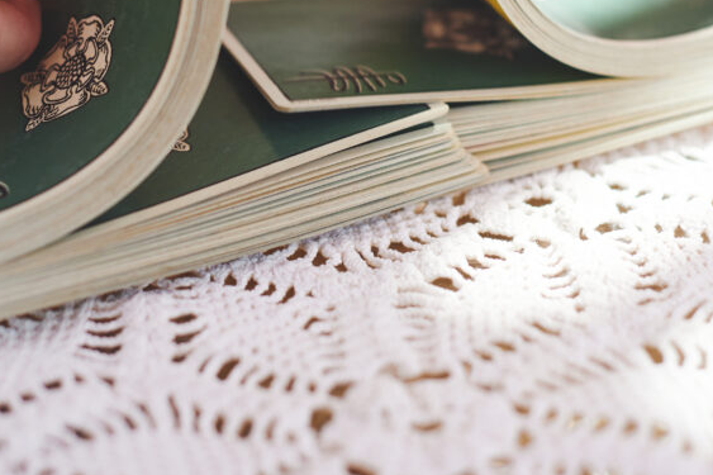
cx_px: 337
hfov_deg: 22.4
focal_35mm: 91
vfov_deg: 14.8
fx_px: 1802
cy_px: 42
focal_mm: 50
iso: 160
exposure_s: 1/2000
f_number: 2.8
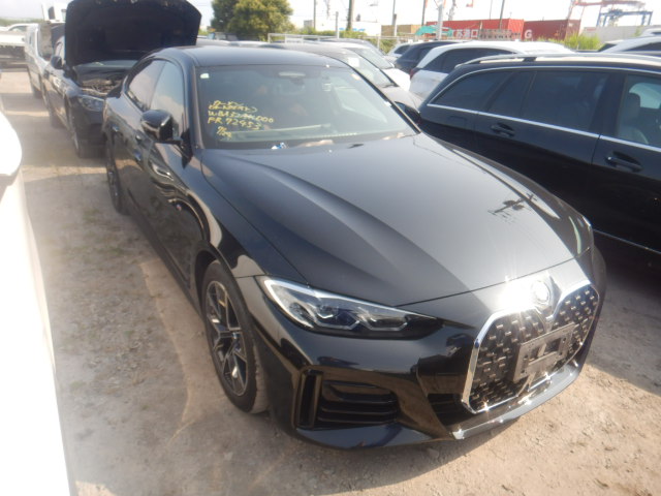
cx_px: 330
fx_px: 458
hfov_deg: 71.6
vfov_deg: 56.8
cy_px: 248
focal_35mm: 24
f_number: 2.8
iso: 125
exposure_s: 1/125
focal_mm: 4.3
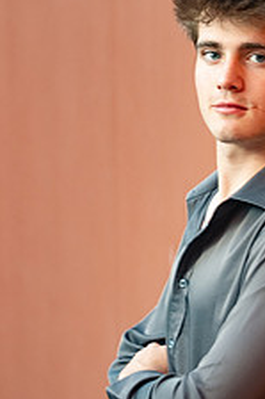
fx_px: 2112
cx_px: 180
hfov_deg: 7.2
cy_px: 223
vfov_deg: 10.8
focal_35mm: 191
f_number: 4
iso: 800
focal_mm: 95
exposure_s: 1/80
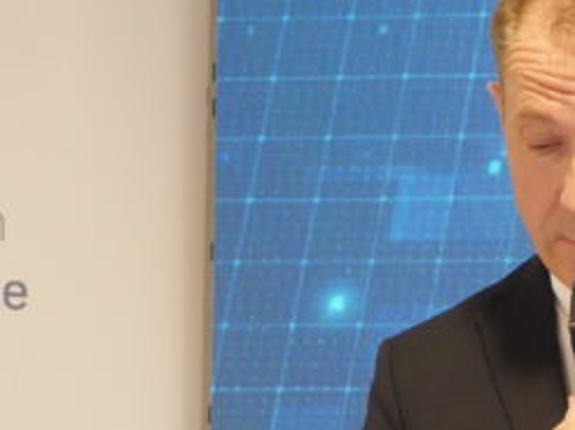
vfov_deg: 7.3
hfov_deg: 9.8
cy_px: 671
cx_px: 654
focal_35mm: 200
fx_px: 3319
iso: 1000
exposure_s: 1/60
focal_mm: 24
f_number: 2.8
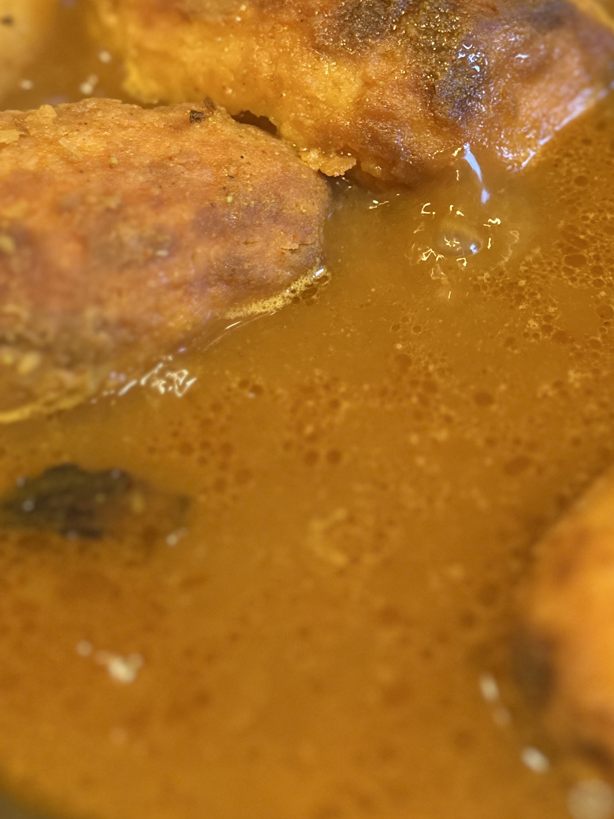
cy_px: 164
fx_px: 1277
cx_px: 432
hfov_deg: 26.8
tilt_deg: -45.6
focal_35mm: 54
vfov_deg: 34.5
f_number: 1.78
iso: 250
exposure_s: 1/60
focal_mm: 6.86
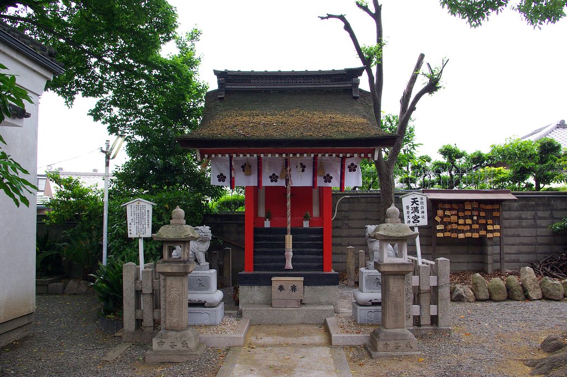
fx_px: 496
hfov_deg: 59.5
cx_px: 284
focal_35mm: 32
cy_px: 188
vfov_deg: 41.6
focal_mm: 21
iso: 400
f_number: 11
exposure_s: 1/8
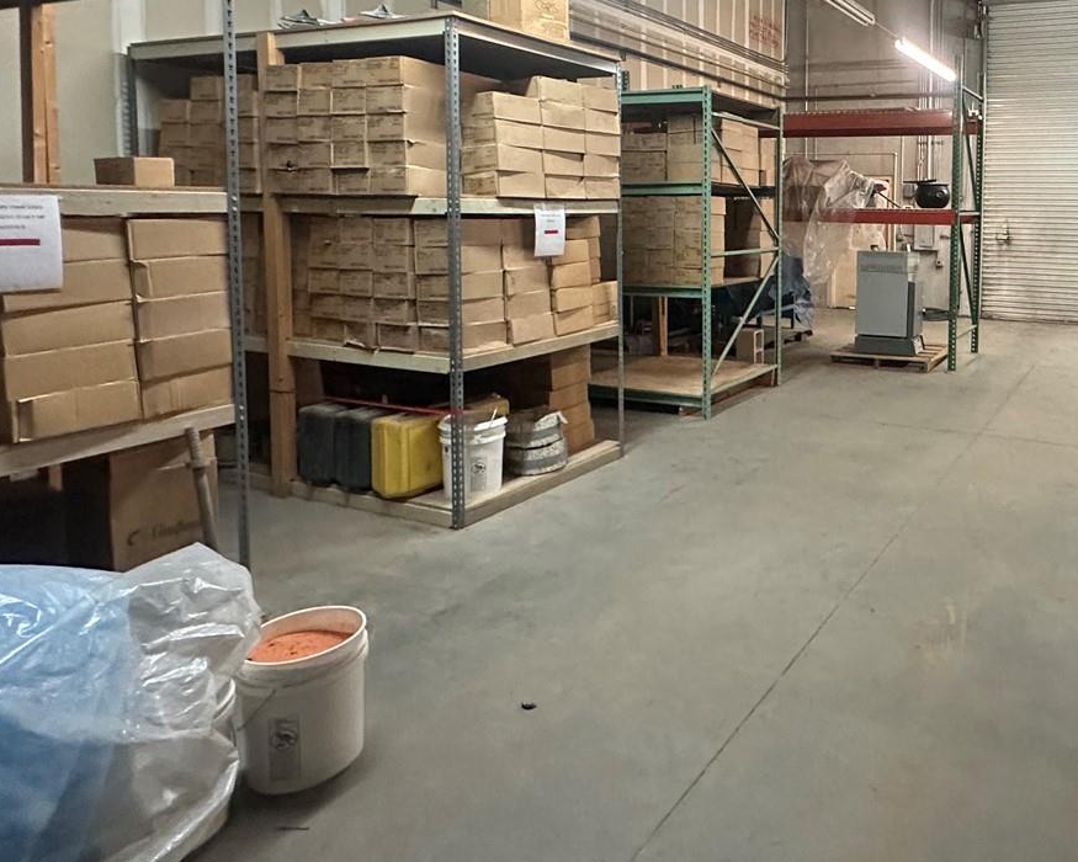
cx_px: 869
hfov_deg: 62.2
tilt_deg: -3.4
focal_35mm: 25
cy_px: 256
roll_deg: -0.9
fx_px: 798
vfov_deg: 55.0
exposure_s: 1/60
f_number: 2.2
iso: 640
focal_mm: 2.22
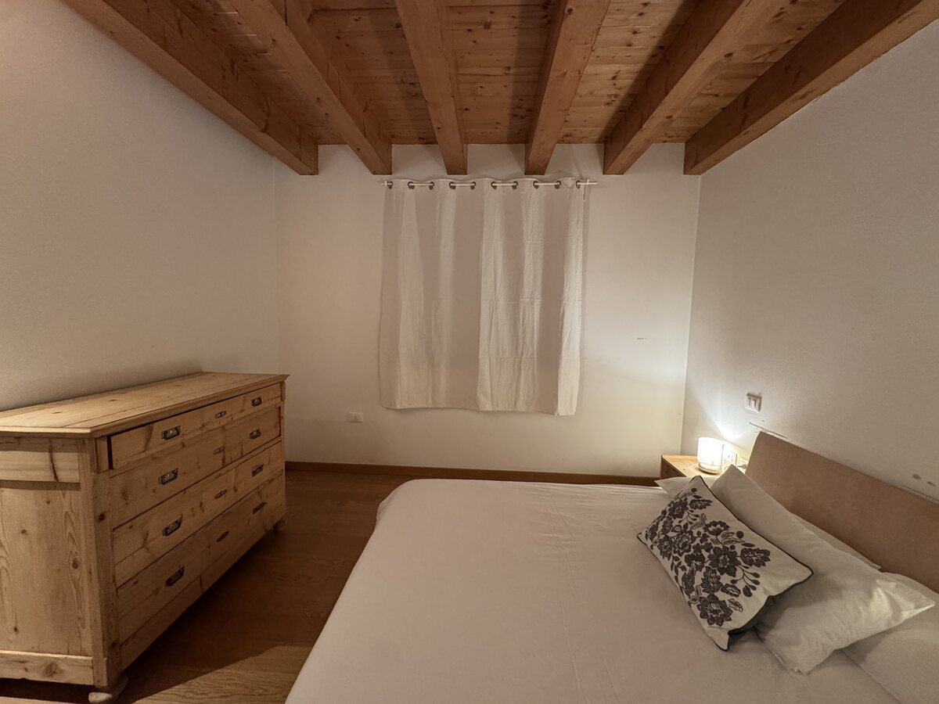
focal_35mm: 14
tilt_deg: -4.8
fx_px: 380
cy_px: 352
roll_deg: -0.5
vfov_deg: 85.7
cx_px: 470
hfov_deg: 102.1
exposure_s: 1/50
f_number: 2.2
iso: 500
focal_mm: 2.22
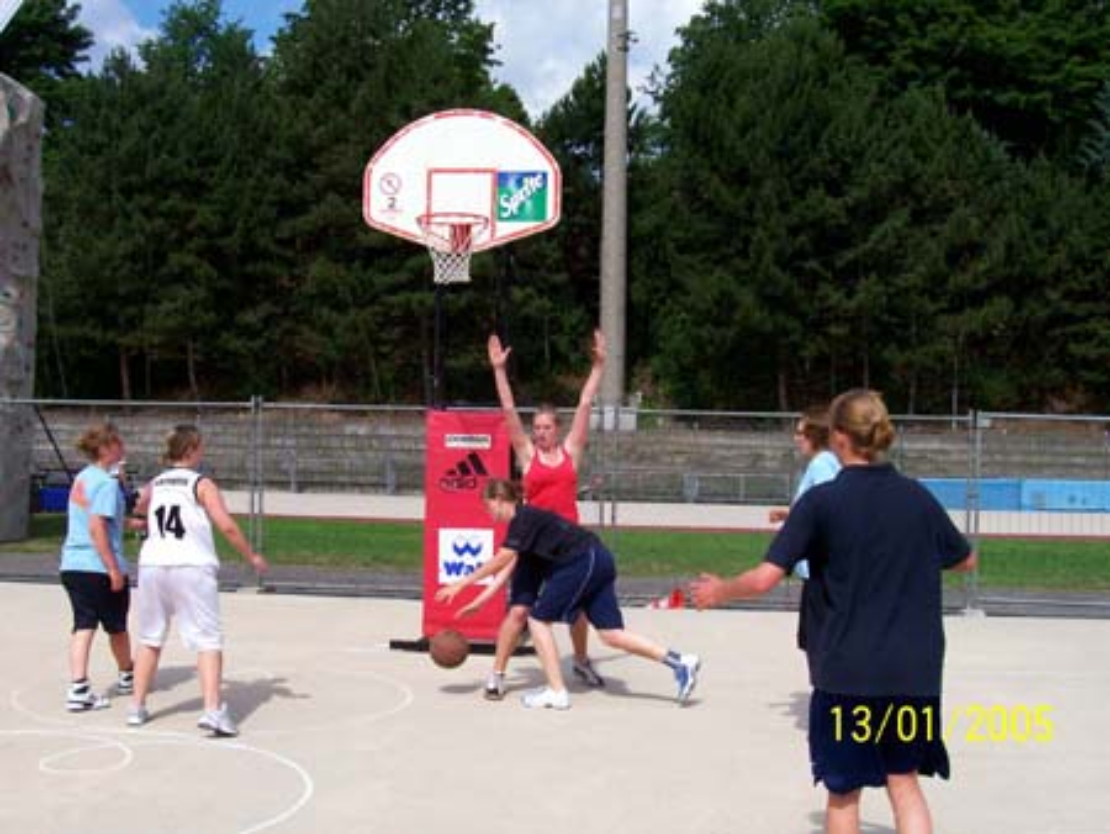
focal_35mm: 42
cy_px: 417
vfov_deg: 34.4
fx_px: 1347
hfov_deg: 44.8
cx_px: 555
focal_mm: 7
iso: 80
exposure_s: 1/443
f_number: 5.6
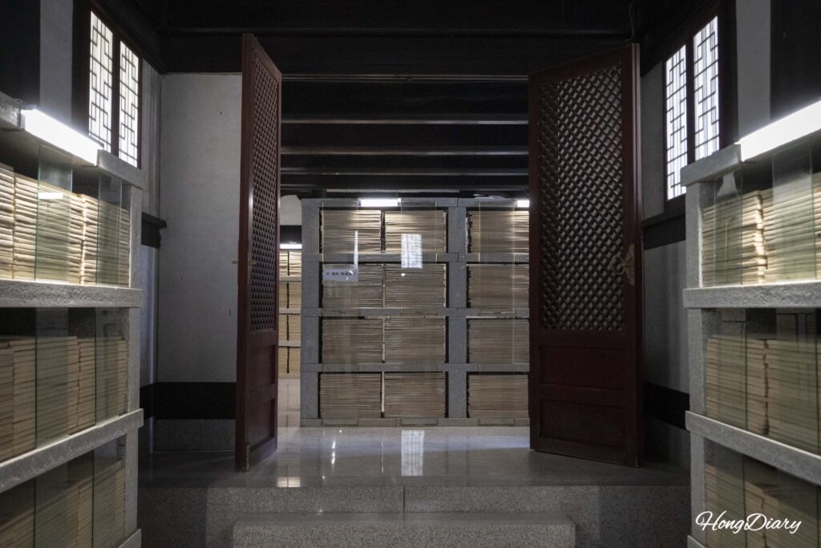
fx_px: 844
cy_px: 274
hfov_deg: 51.9
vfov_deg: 36.0
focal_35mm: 37
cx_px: 410
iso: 12800
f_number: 5
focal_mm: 37
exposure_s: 1/160
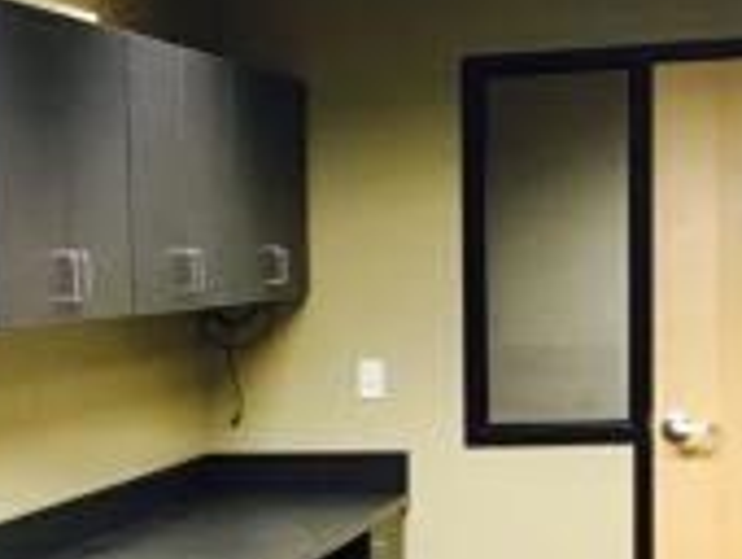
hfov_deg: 17.9
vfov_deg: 13.4
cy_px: 594
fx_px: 2340
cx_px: 153
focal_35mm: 109
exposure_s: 1/30
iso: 160
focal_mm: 4.15
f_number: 2.2
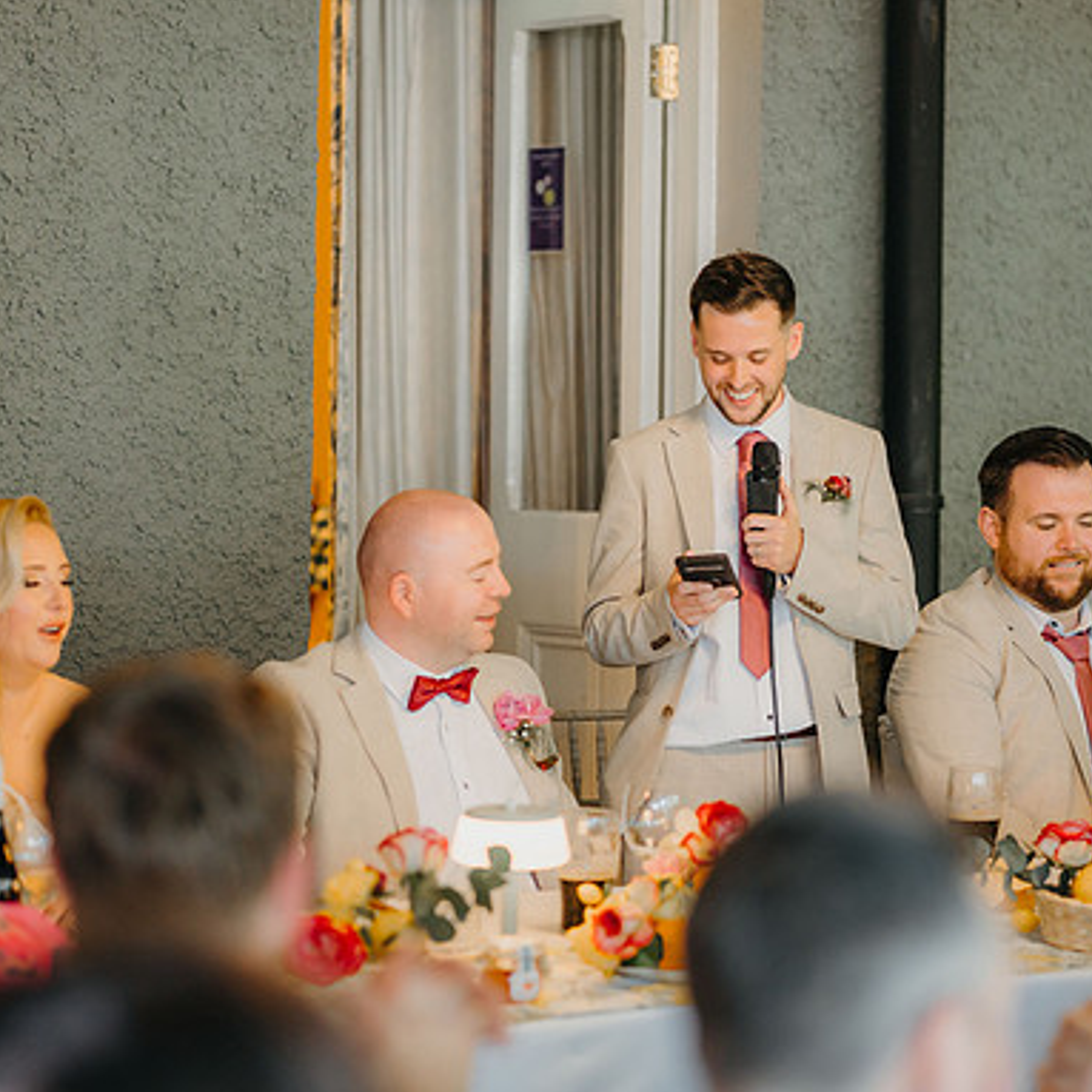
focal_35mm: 111
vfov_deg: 15.7
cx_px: 602
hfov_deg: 15.7
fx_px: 3962
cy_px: 549
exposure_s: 1/200
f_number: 2
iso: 1000
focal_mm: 85
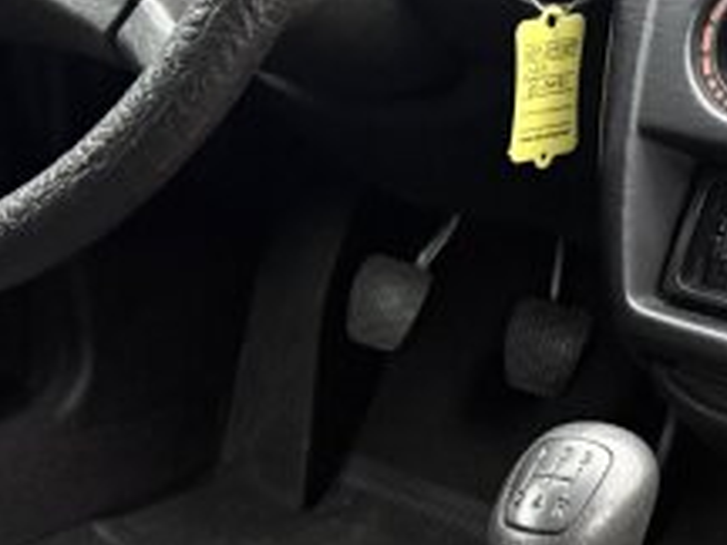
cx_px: 528
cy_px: 451
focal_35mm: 71
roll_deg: -4.1
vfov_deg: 20.4
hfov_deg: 27.1
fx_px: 1491
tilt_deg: -28.4
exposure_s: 1/33
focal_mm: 6.76
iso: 1000
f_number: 1.78
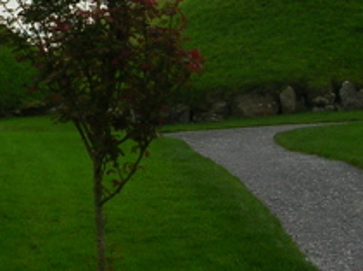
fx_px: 1215
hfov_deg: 16.6
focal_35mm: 116
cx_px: -10
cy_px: -81
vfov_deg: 12.4
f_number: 5.6
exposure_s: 1/203
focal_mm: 5.8
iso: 50
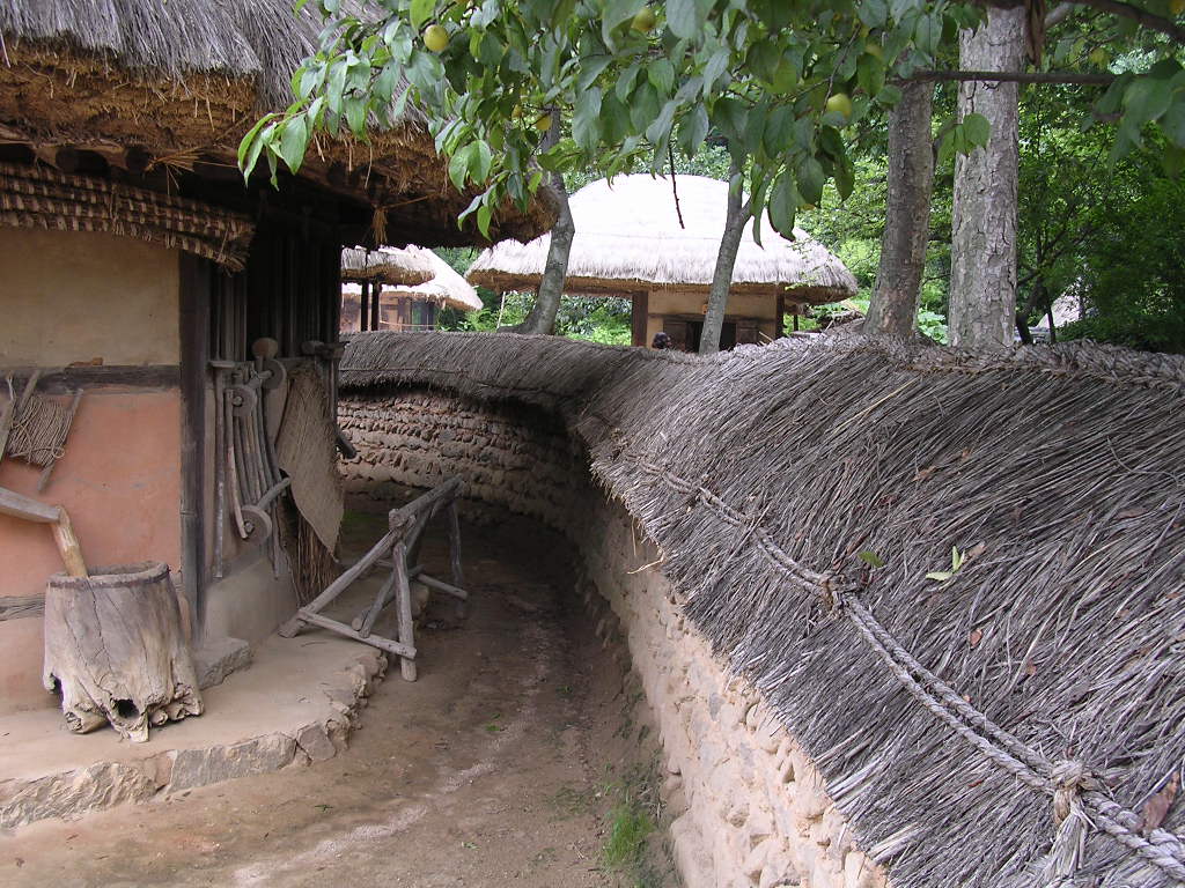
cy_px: 444
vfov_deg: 37.7
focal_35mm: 38
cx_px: 592
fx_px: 1301
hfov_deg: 49.0
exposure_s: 1/85.3
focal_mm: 5.8
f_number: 2.8
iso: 100
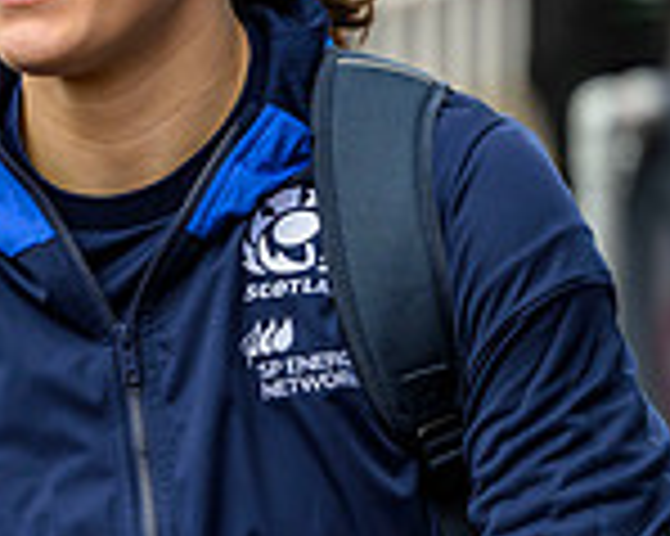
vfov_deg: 2.6
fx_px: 11612
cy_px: 119
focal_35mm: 586
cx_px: -773
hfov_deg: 3.3
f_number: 4
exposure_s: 1/640
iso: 500
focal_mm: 140
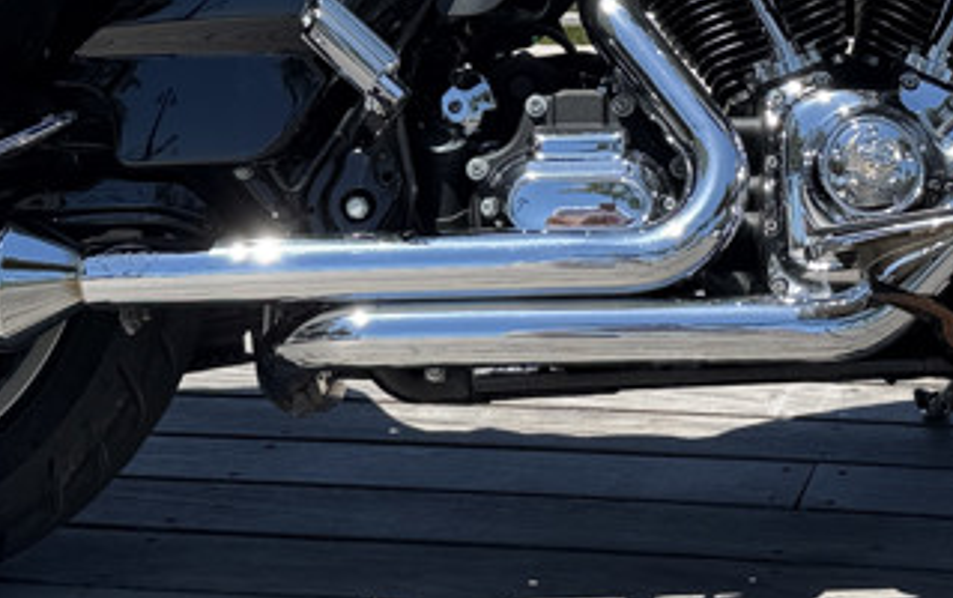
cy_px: -108
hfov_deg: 24.2
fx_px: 2210
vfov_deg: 14.9
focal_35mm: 85
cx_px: 656
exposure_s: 1/2299
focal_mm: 6.76
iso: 80
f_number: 1.78
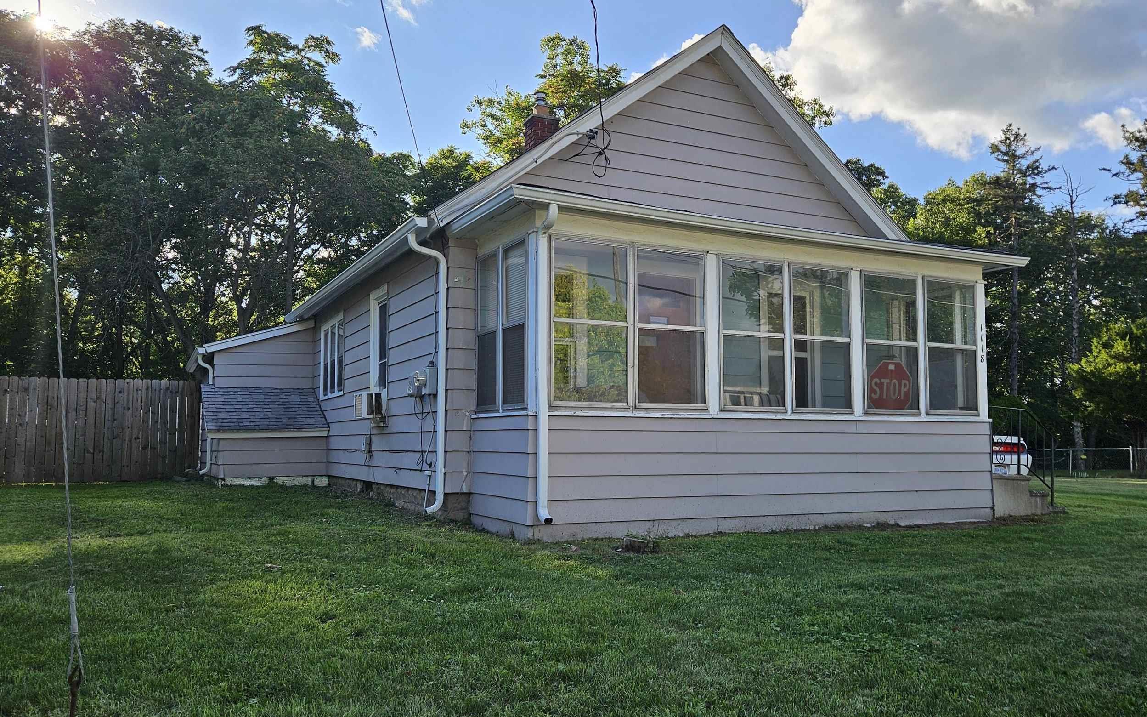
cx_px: 617
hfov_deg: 62.8
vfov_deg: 41.8
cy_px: 375
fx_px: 938
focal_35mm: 30
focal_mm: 5.4
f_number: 1.8
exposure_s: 1/814
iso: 25
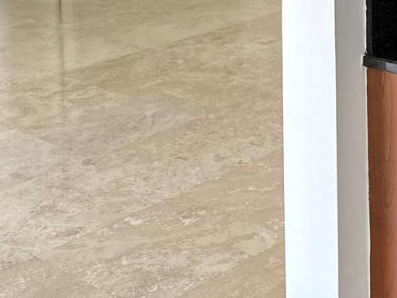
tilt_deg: -2.6
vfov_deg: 16.5
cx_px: 407
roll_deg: +0.5
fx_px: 929
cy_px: -157
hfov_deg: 23.0
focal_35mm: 81
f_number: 1.78
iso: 125
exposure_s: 1/121
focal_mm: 6.86
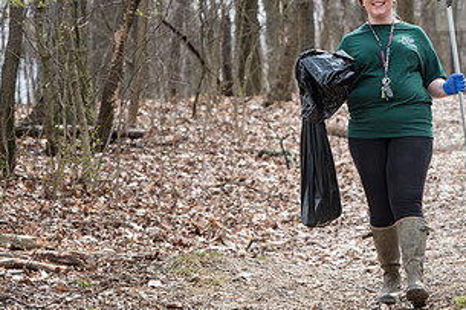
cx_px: 390
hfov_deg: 8.0
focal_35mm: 257
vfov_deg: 5.3
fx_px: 3325
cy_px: 88
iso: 250
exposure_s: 1/250
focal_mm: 135
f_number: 7.1
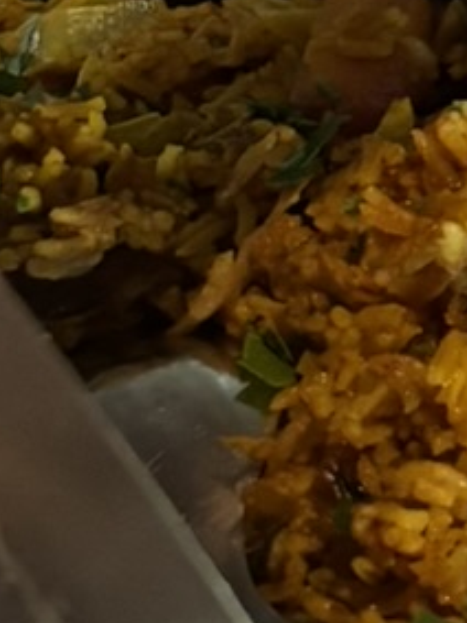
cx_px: 1621
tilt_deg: -32.0
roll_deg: -4.1
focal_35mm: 188
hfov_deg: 6.8
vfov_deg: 10.2
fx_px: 3384
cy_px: -315
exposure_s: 1/50
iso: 500
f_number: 1.6
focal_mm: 5.96
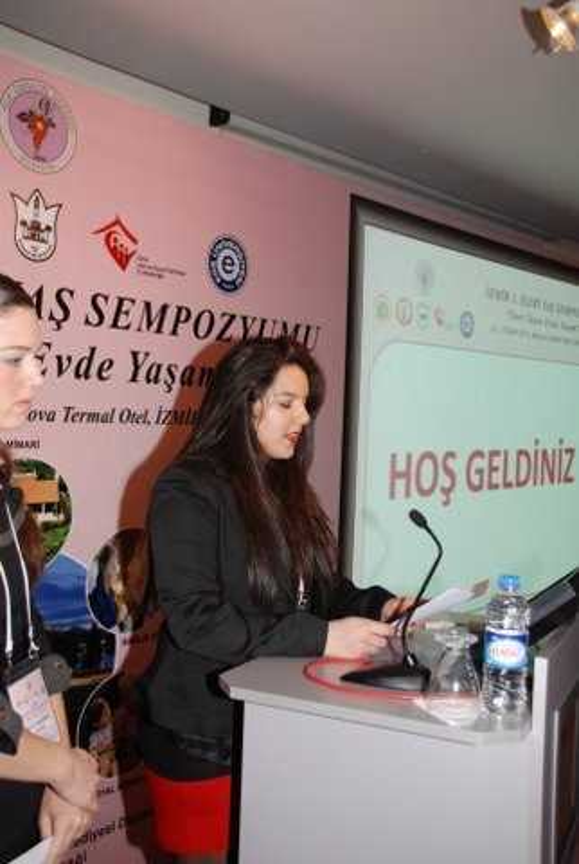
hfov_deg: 34.3
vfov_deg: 49.5
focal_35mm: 39
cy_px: 432
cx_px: 290
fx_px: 937
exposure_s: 1/60
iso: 200
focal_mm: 26
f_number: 4.2
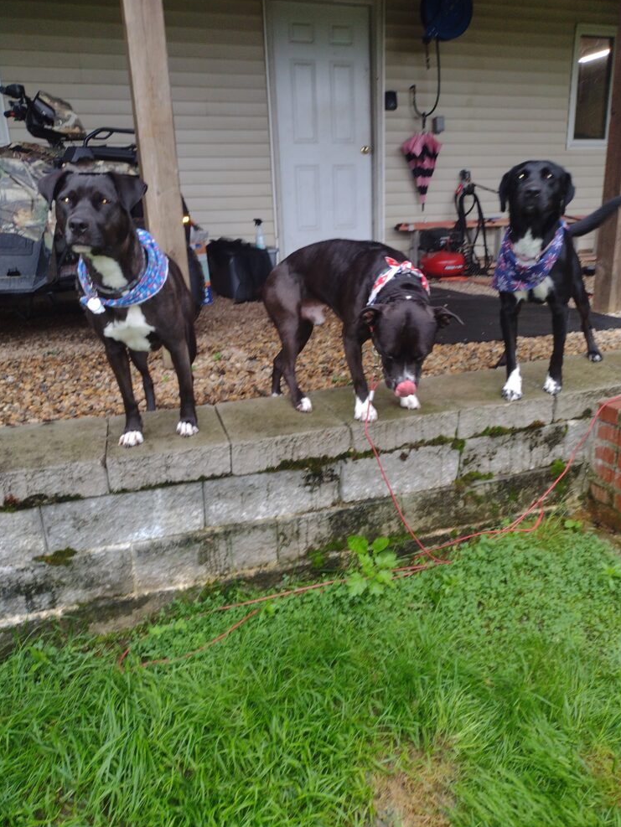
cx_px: 307
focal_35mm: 28
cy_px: 419
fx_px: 669
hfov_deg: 49.8
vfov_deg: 63.4
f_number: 1.7
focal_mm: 4.71
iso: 135
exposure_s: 1/60
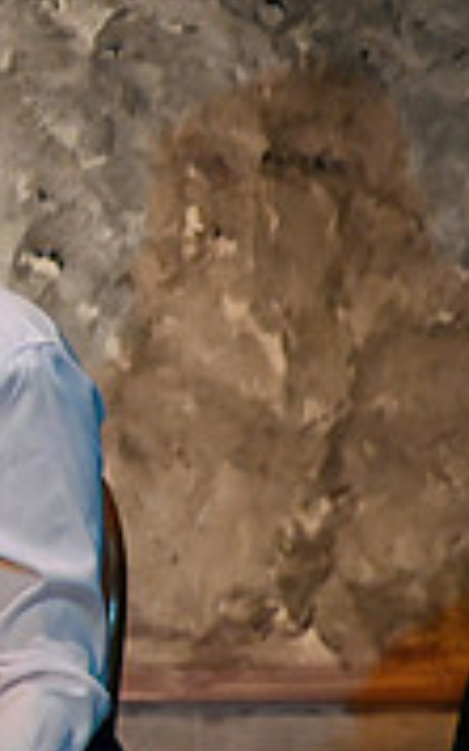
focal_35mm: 1659
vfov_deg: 1.3
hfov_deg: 0.8
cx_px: -748
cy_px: 308
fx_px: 33983
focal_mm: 500
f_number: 6.3
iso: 10000
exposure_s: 1/200
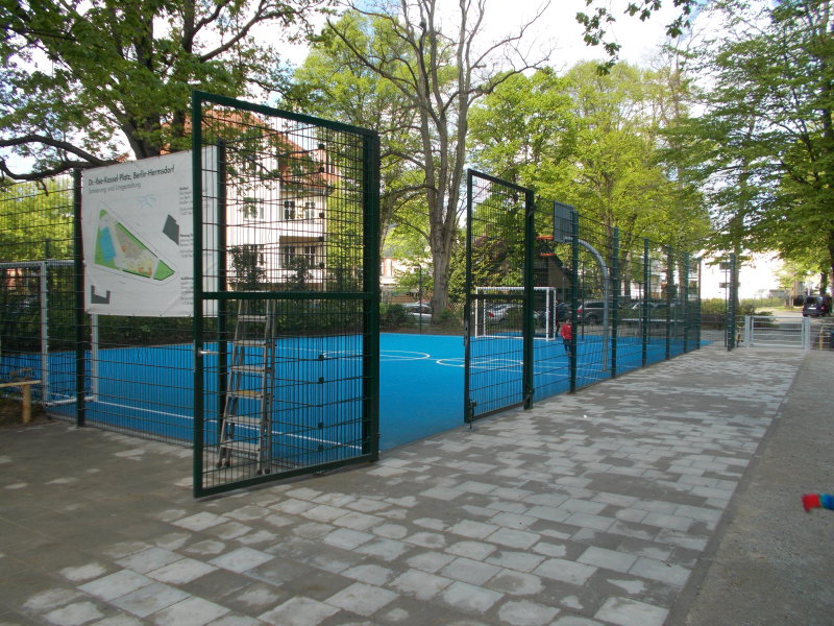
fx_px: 626
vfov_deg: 53.1
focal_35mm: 26
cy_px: 313
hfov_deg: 67.3
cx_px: 417
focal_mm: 4.6
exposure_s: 1/250
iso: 80
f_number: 3.2
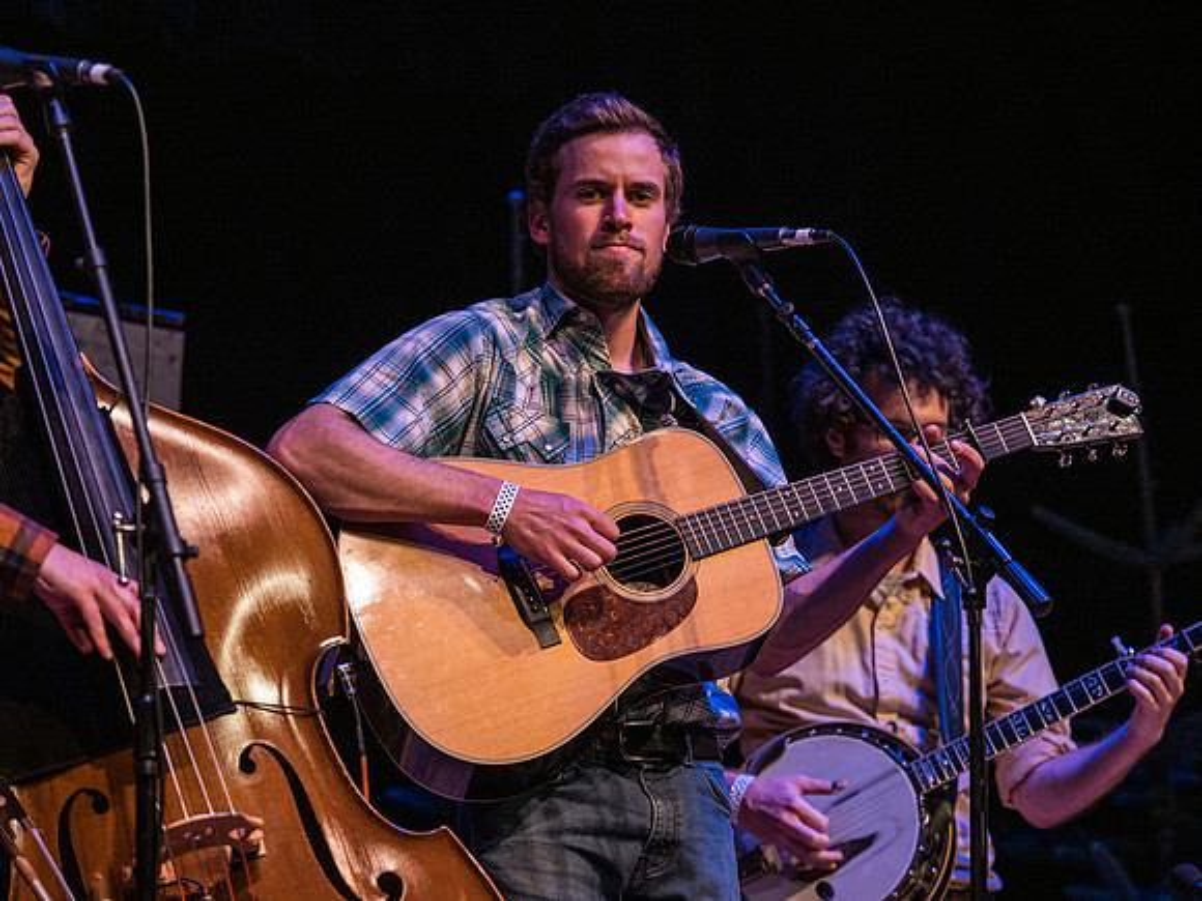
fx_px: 6598
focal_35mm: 190
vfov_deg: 7.8
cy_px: 450
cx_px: 601
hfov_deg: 10.4
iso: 800
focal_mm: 95
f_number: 2.8
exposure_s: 1/400
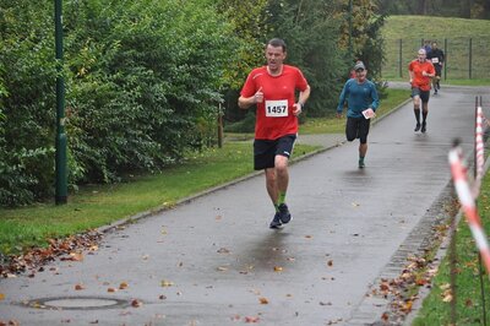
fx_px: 2081
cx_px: 245
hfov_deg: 13.4
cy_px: 163
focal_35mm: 153
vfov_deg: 9.0
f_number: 4.8
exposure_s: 1/500
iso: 900
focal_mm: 102
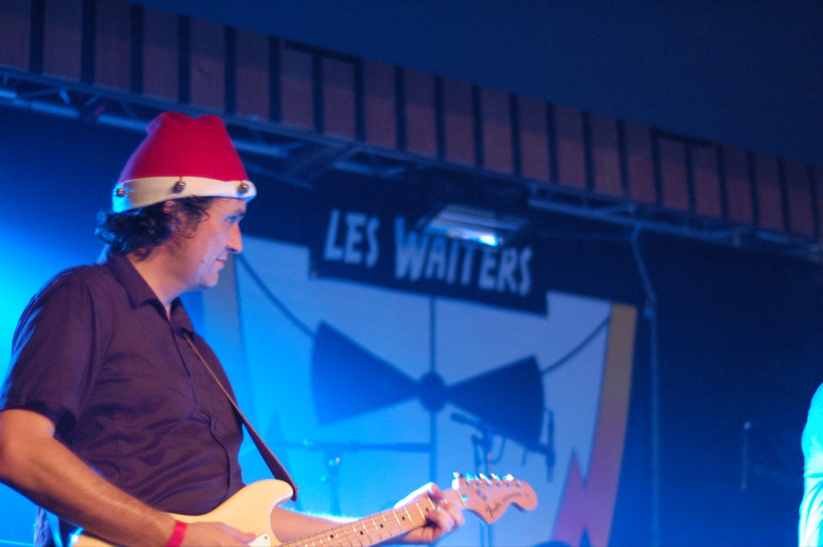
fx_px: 1713
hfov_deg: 27.0
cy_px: 274
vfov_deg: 18.2
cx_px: 412
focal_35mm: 75
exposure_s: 1/30
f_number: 1.8
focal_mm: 50
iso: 1600
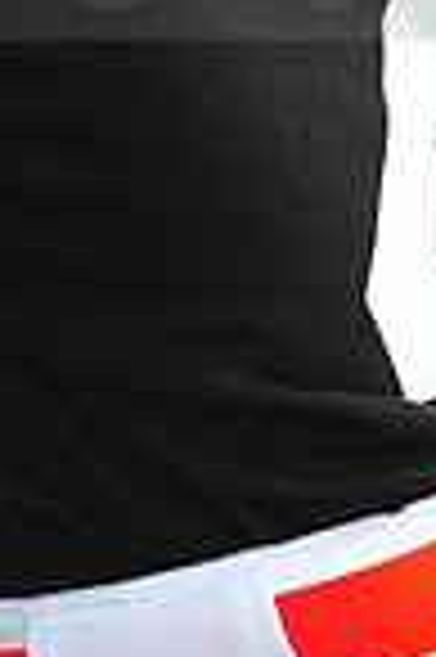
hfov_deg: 3.3
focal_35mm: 417
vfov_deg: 4.9
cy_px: -104
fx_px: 7593
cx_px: -9
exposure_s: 1/2500
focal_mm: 105
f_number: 4
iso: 400
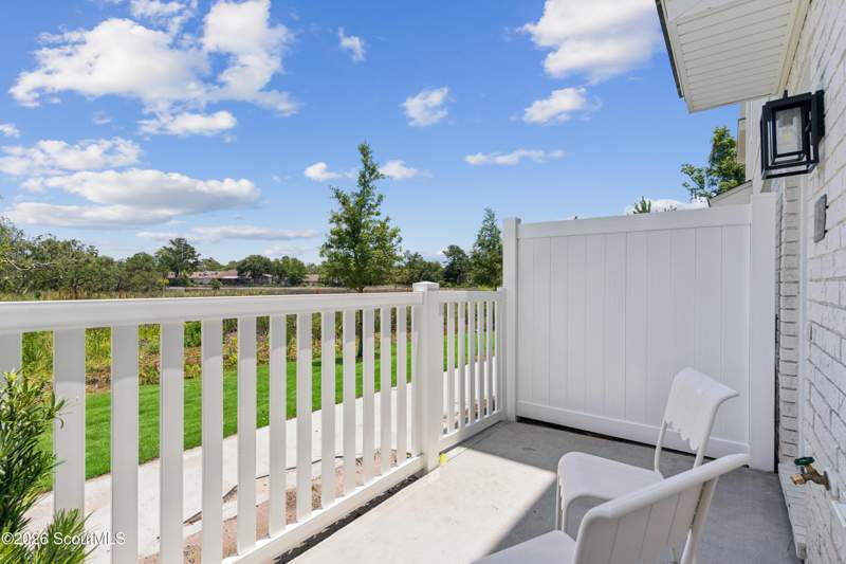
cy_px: 282
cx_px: 423
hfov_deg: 93.3
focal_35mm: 17
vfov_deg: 70.4
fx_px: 399
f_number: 8
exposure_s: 1/1250
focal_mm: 17
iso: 250
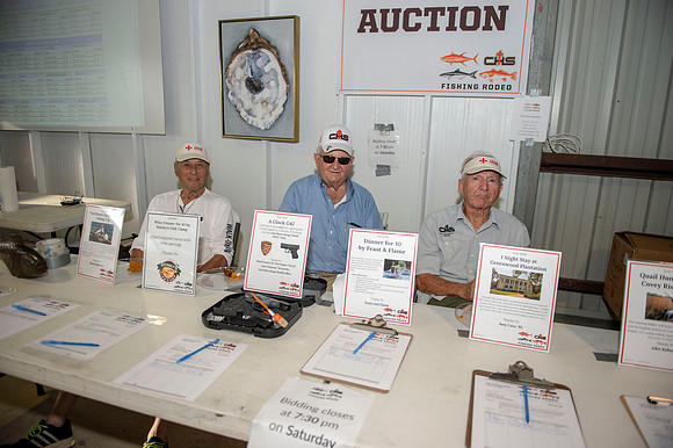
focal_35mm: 24
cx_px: 336
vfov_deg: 53.1
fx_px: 448
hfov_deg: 73.8
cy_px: 224
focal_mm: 24
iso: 50
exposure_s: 1/160
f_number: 2.8
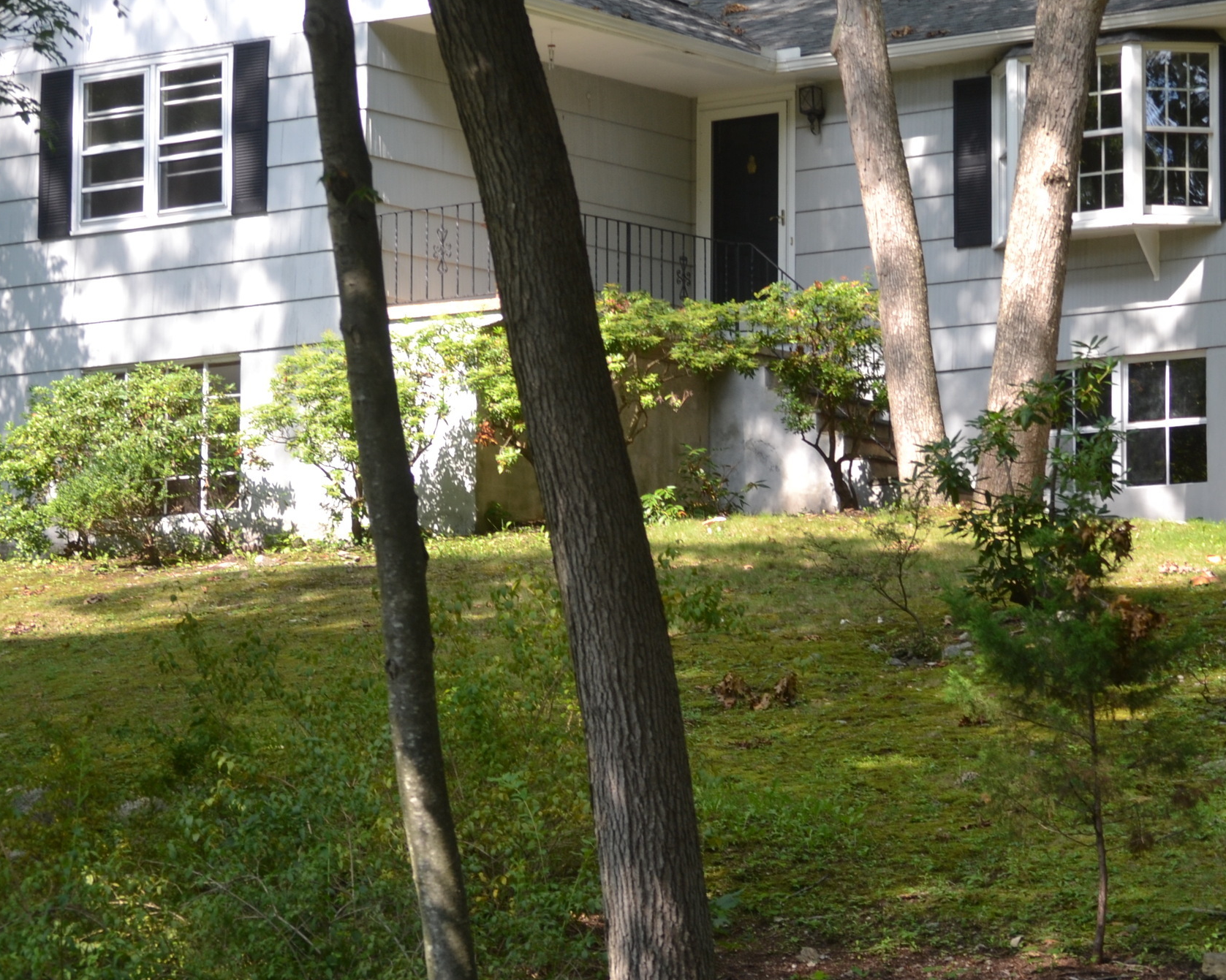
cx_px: 906
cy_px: 271
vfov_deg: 10.9
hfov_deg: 13.5
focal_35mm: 142
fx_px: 5146
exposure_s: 1/125
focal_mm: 55
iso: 125
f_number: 5.6
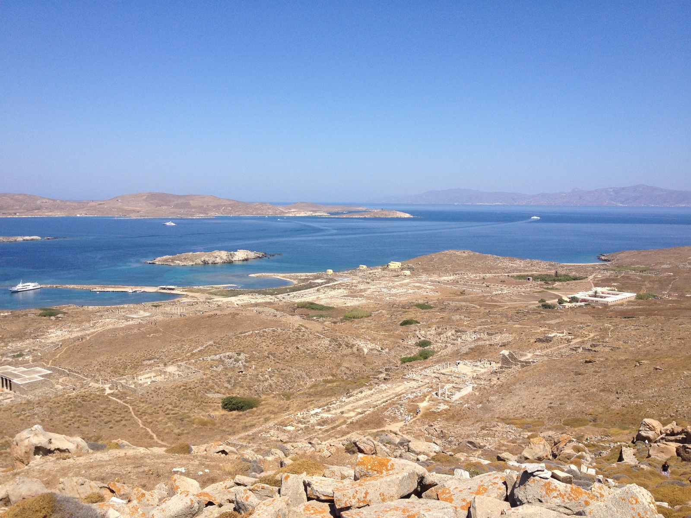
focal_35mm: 35
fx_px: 699
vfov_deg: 40.7
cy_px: 259
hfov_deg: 52.6
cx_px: 346
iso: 50
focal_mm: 4.28
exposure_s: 1/2123
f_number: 2.4
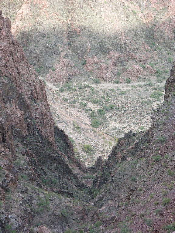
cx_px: 88
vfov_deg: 13.2
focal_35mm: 150
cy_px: 116
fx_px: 1011
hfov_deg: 9.9
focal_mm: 37.7
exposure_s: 1/91.8
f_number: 3.9
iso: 50
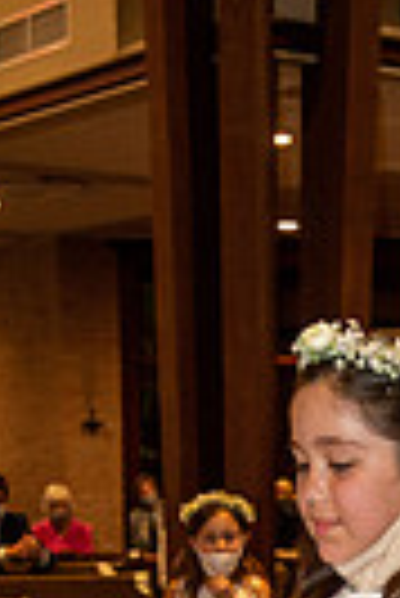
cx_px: 357
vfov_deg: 15.9
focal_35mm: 118
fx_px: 1961
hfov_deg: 11.6
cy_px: 899
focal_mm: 35
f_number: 5
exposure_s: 1/125
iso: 1600
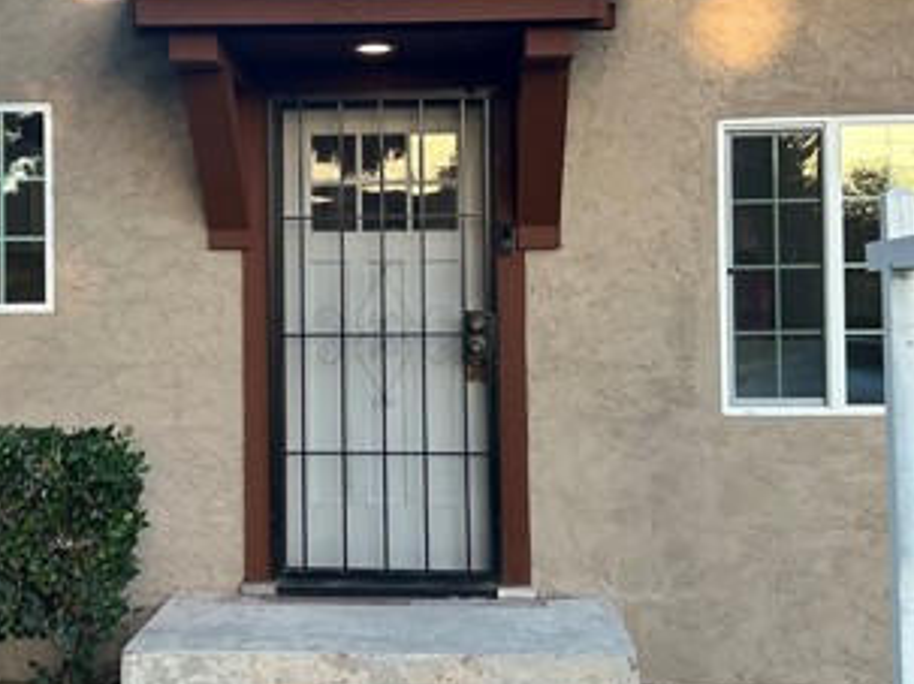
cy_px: 268
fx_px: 1452
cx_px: 314
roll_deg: +0.6
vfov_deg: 26.5
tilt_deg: +1.6
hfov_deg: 34.7
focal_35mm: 55
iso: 50
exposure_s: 1/539
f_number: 1.5
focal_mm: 5.7
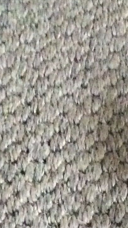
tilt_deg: -61.7
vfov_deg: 16.7
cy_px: 243
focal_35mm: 125
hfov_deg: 8.1
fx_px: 754
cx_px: 406
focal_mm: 3.3
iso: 640
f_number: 2.4
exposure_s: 1/17
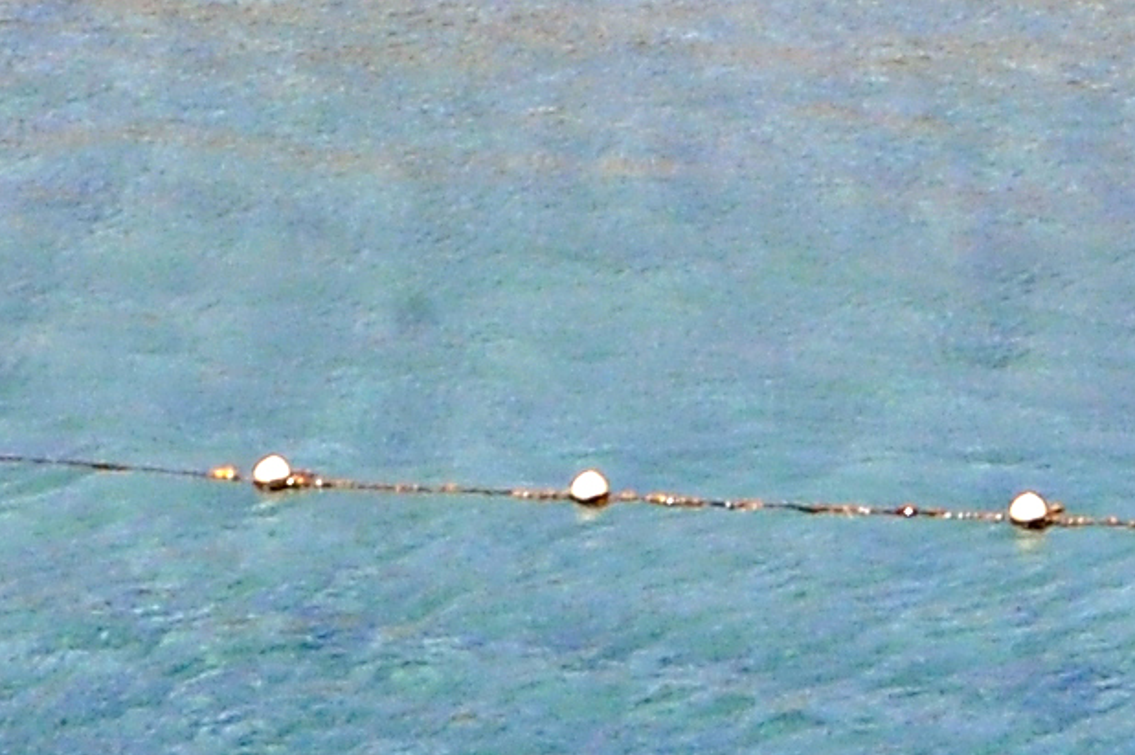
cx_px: 389
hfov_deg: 9.9
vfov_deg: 6.2
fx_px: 6552
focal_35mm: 208
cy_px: -1236
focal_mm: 20
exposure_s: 1/100
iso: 400
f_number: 22
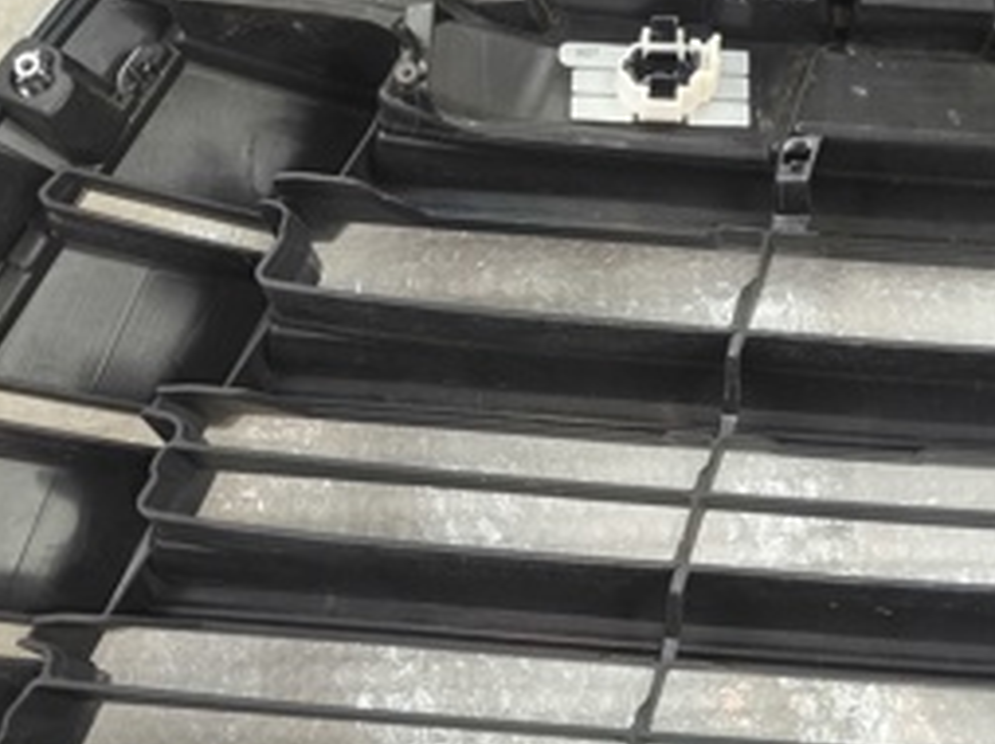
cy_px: 360
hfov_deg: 33.2
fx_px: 1666
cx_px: 537
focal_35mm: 58
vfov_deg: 25.2
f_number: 1.7
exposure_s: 1/50
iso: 250
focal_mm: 5.35
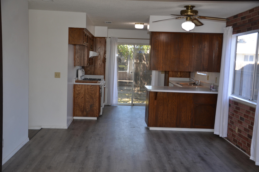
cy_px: 86
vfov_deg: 31.8
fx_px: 302
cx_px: 130
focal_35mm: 42
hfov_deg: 46.5
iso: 280
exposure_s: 1/125
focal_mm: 28
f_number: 4
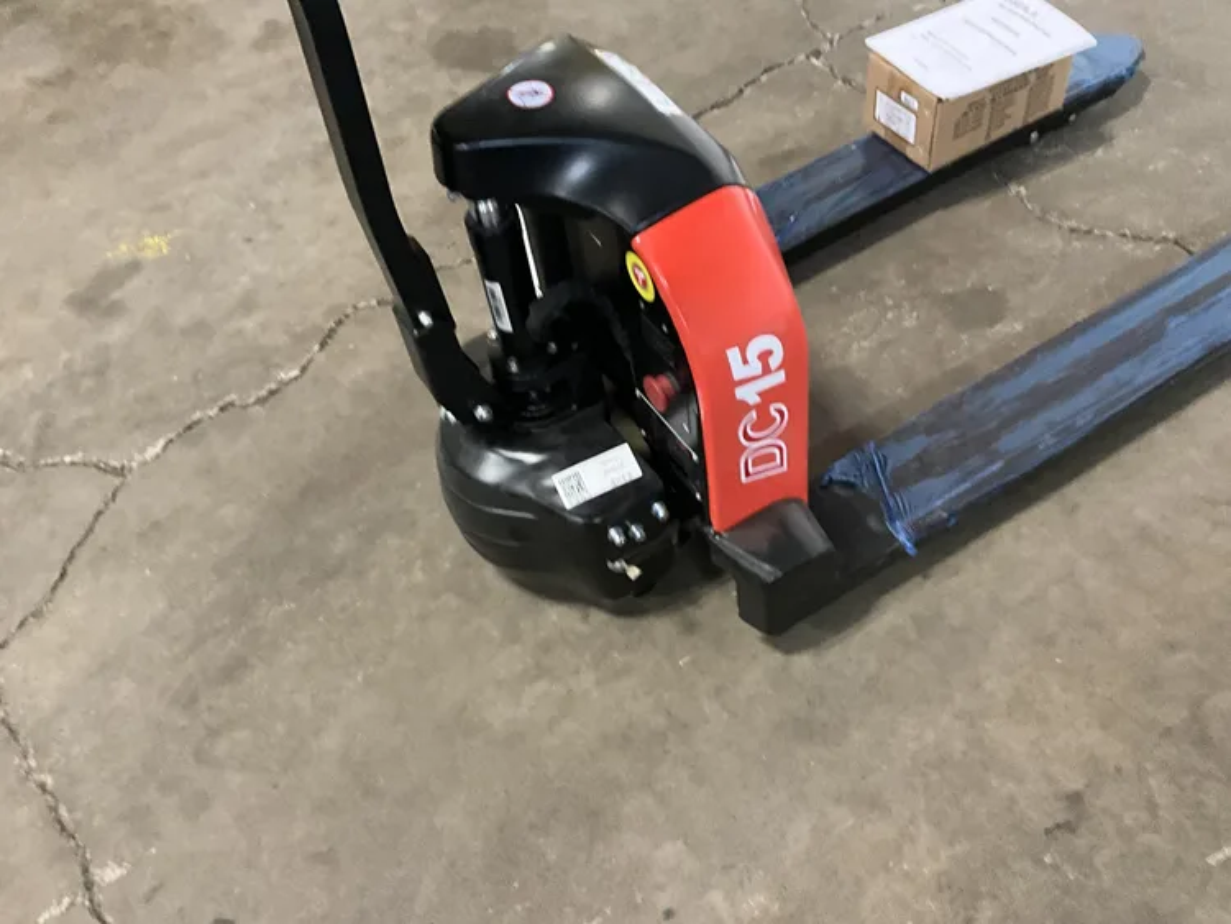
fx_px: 1032
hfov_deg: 61.6
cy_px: 462
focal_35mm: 29
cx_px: 616
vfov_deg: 48.3
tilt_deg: -52.0
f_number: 1.8
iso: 400
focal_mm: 3
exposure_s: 1/30
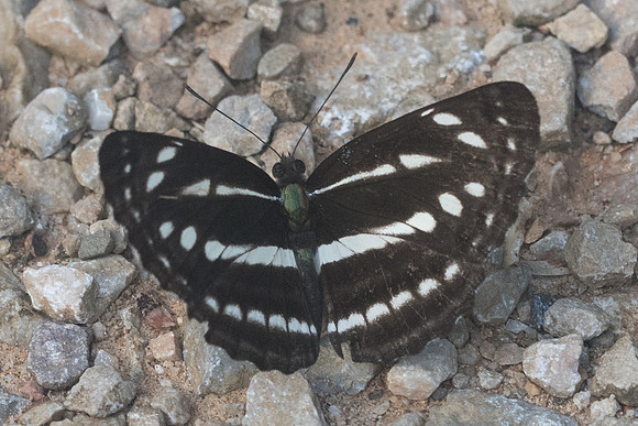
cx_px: 302
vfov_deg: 1.7
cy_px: 305
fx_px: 14198
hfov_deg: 2.6
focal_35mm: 801
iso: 1000
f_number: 6.3
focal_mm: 150
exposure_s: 1/400
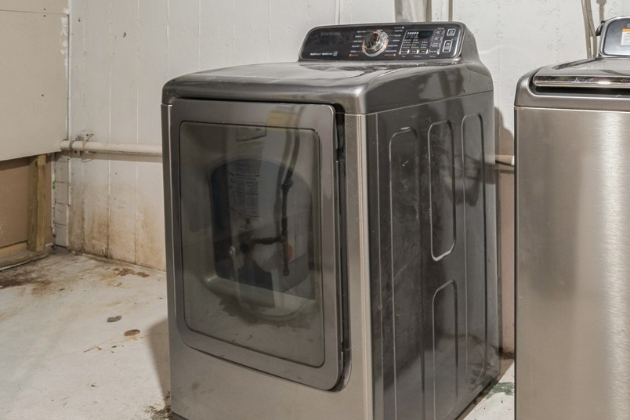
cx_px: 413
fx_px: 665
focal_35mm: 38
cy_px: 64
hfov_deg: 49.9
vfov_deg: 33.7
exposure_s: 1/2
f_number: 9
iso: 400
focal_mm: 18
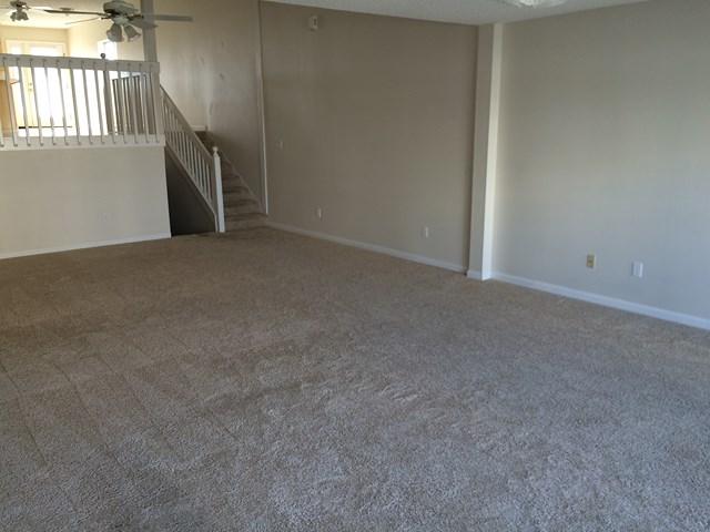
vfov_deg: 48.2
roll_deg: -0.3
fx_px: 595
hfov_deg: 61.7
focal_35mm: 29
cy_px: 266
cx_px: 355
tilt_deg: -14.7
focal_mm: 4.15
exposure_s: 1/40
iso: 32
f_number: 2.2
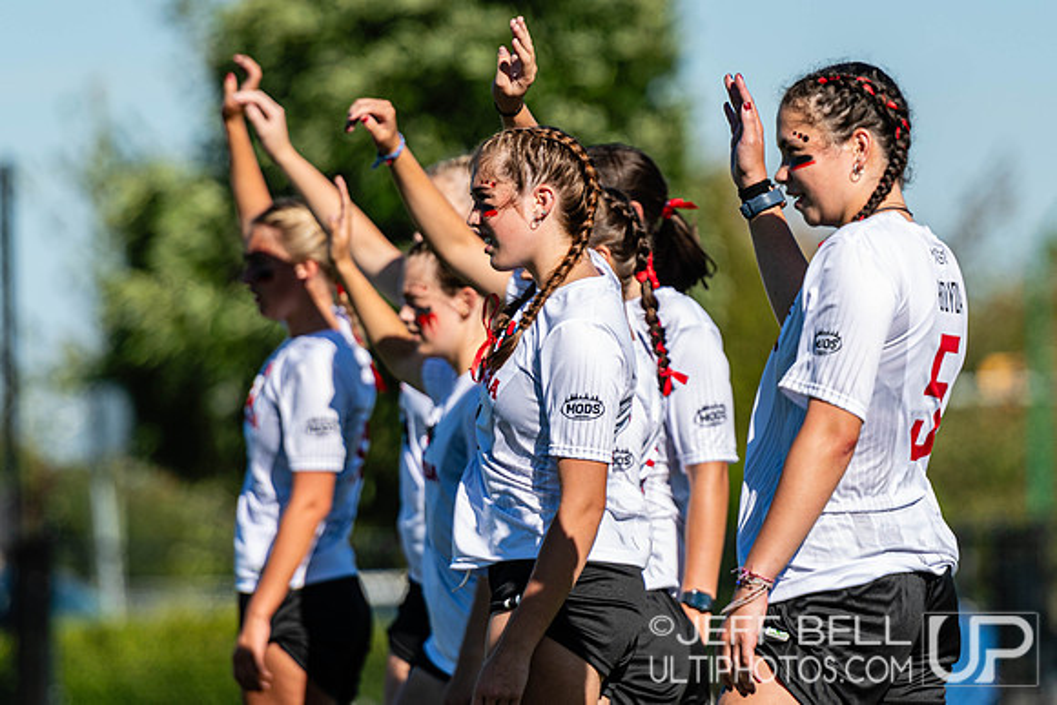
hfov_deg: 5.5
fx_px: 10934
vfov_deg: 3.7
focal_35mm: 372
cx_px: 645
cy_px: 301
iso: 100
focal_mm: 200
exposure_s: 1/1600
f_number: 3.2
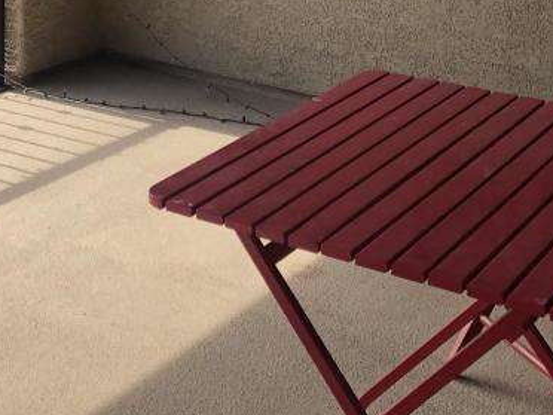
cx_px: 51
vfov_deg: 17.9
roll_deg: -2.4
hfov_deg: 24.6
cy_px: -128
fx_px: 1230
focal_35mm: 77
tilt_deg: -8.0
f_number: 1.8
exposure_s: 1/400
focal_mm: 3.99
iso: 20
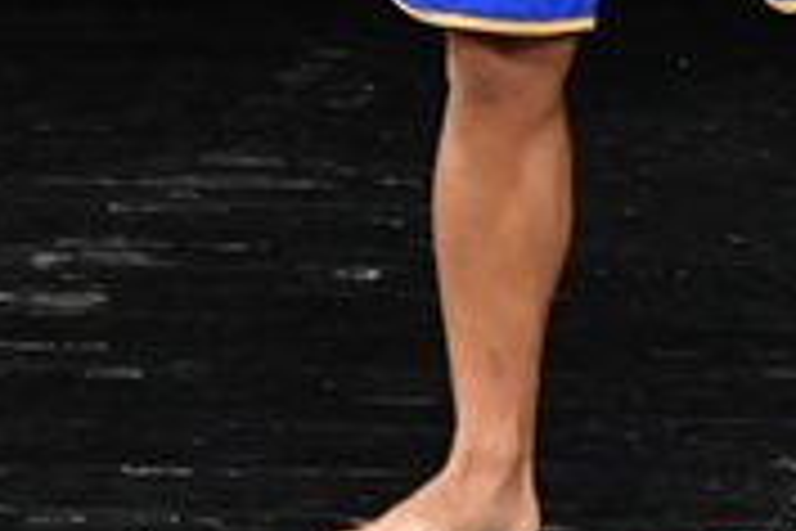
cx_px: 857
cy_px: -297
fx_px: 27593
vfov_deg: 1.1
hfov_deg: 1.7
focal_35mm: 1248
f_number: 5.6
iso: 3200
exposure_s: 1/400
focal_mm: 190
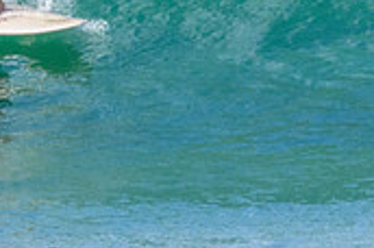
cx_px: 35
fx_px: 28039
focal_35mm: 2704
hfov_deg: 0.8
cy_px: -92
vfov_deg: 0.5
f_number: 11
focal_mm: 800
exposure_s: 1/1600
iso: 3600
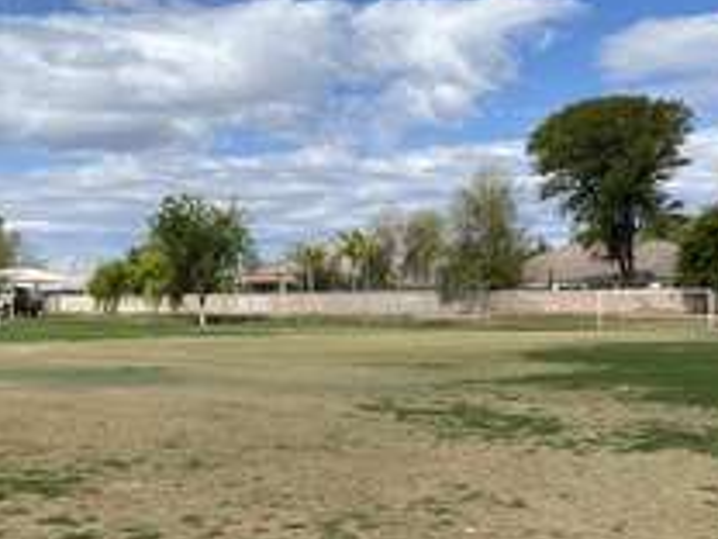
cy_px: 359
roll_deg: +0.2
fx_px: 1037
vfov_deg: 28.9
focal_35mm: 50
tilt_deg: -3.3
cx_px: 407
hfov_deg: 38.1
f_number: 1.8
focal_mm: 4.25
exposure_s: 1/4464
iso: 32
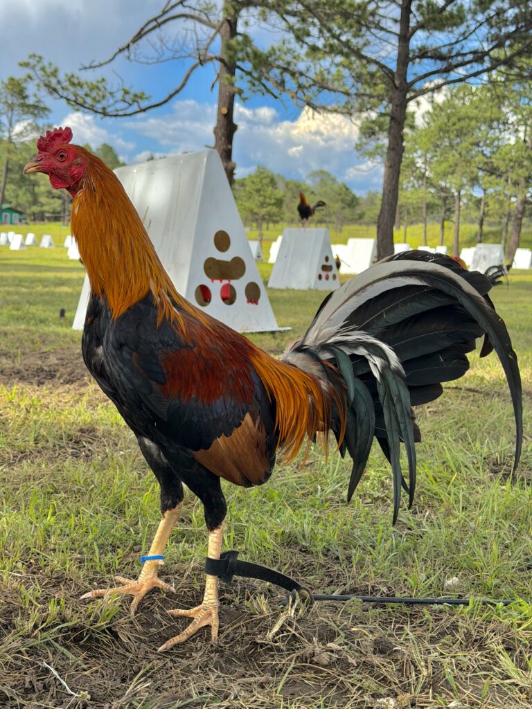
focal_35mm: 48
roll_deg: -3.4
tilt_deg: -7.1
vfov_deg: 39.7
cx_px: 266
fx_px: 984
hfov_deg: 30.3
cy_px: 354
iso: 64
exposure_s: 1/1883
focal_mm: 6.76
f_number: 1.78
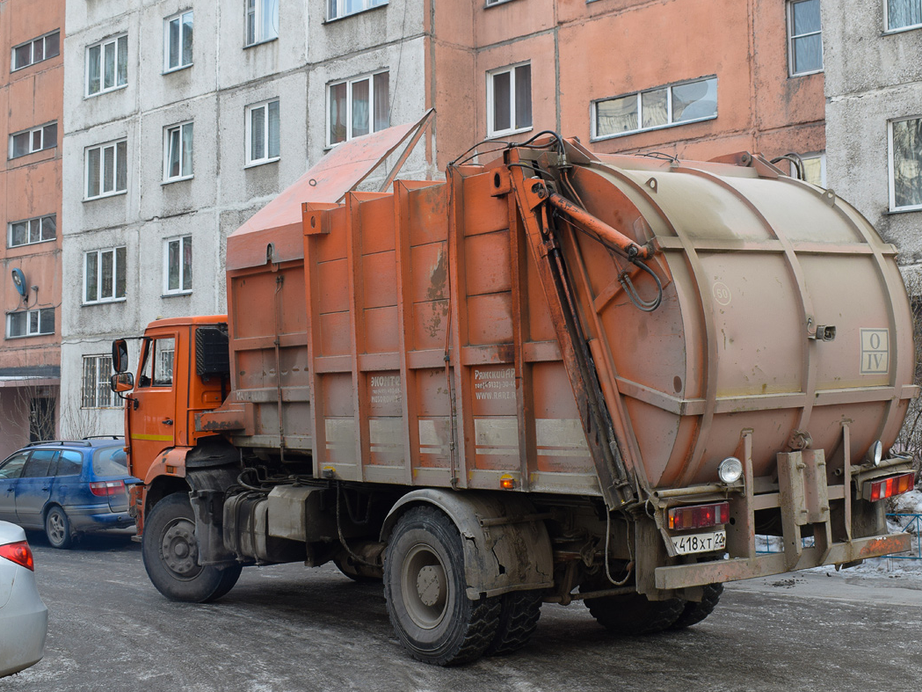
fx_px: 1187
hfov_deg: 42.4
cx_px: 502
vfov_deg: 32.5
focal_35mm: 45
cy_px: 343
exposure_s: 1/200
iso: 400
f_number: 7.1
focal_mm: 27
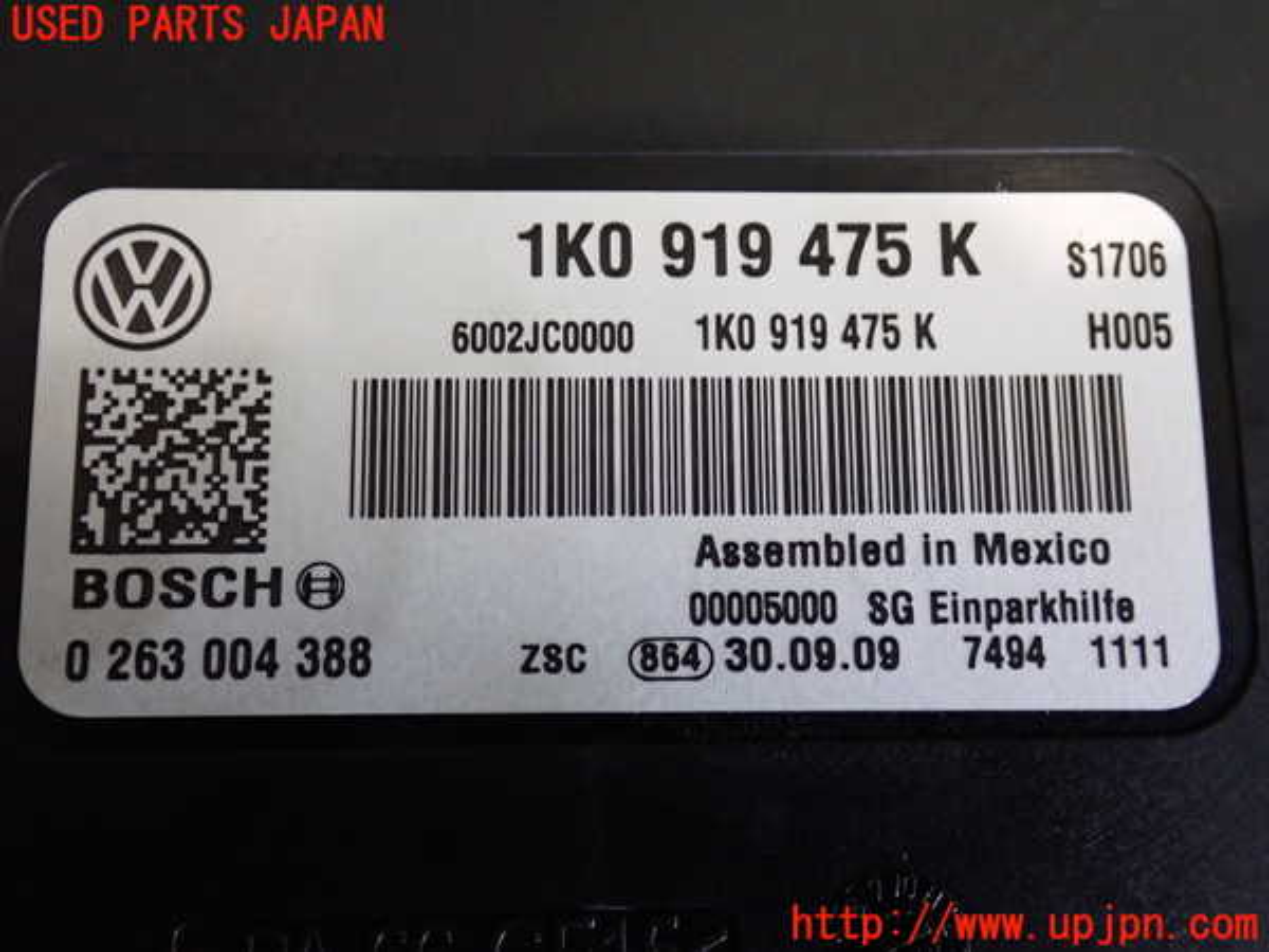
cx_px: 634
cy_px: 476
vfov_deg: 35.1
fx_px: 1503
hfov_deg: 45.8
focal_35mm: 41
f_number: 2.8
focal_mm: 7.31
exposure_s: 1/50
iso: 640
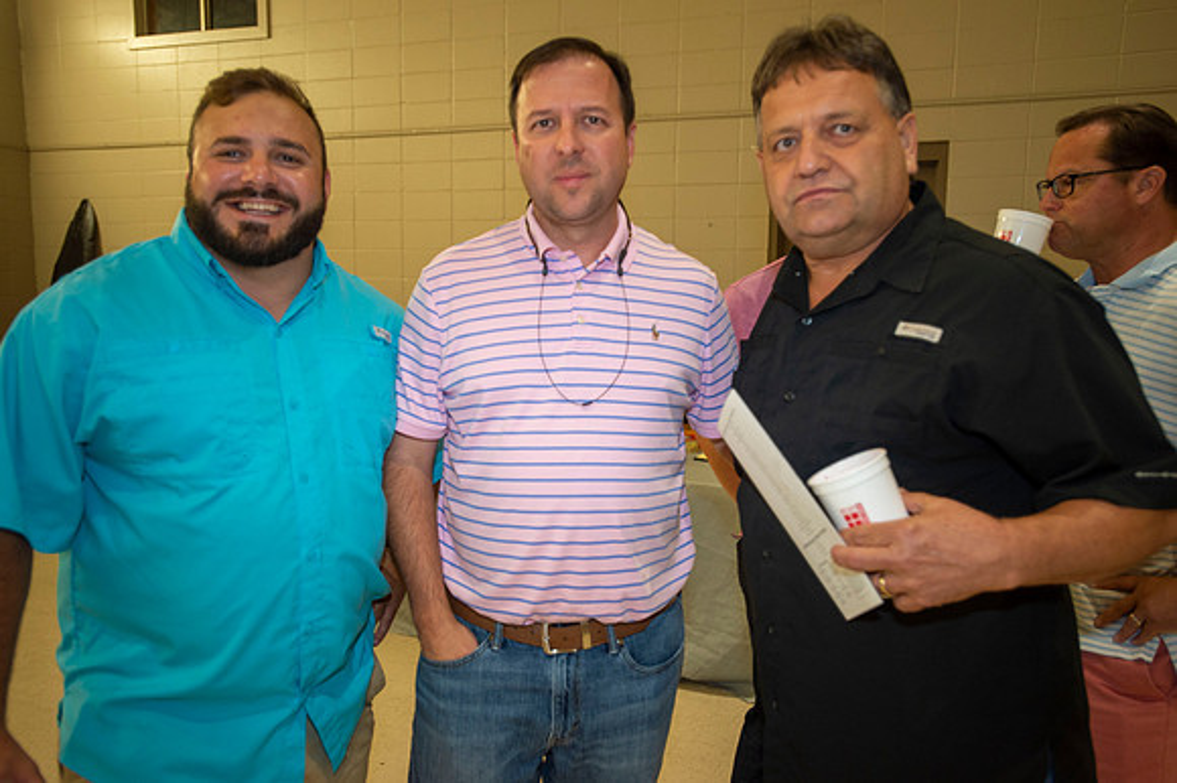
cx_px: 588
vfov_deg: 43.6
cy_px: 392
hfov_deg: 62.0
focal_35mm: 30
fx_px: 980
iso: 1250
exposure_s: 1/100
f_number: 2.8
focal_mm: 30
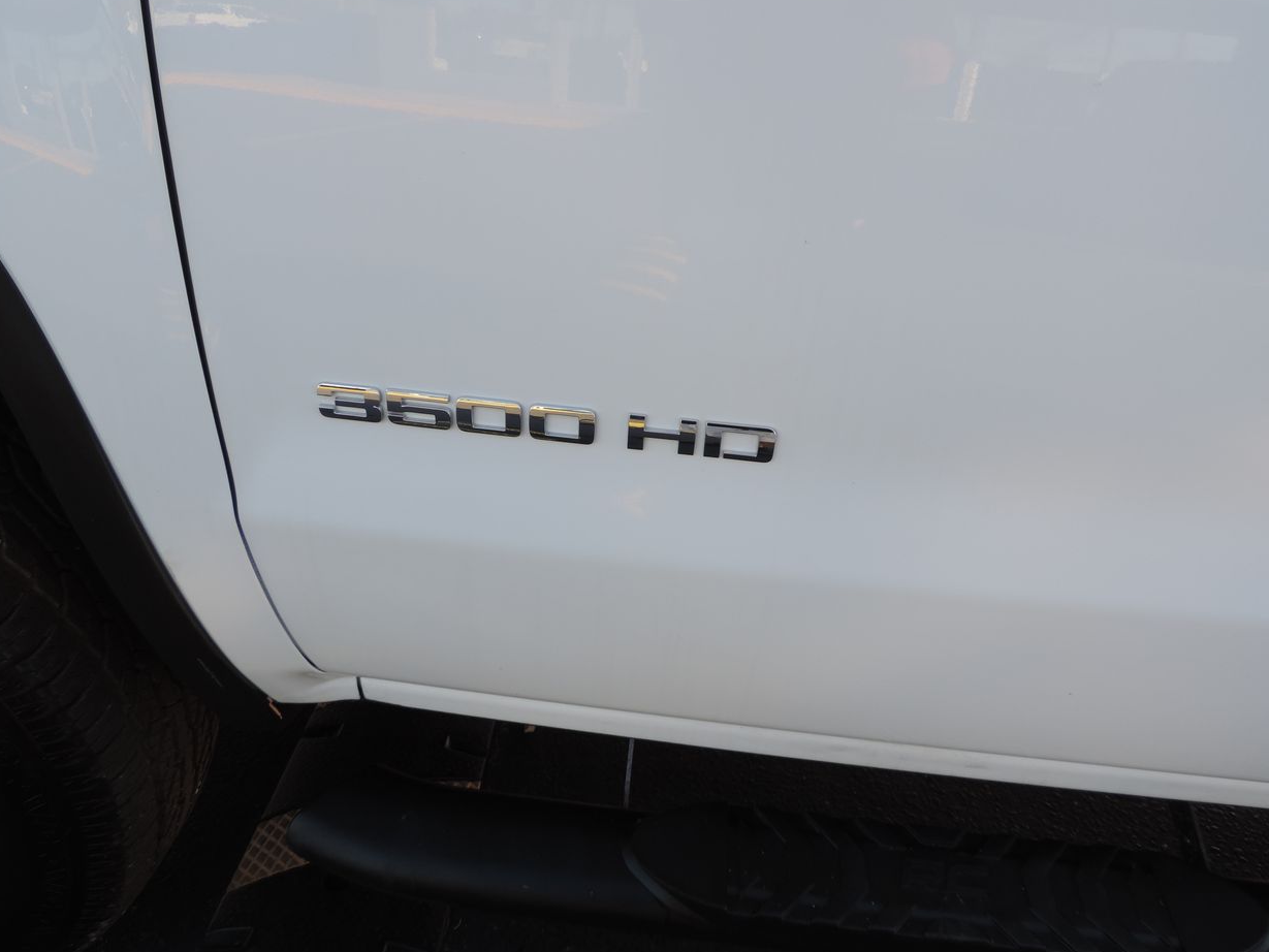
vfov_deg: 54.9
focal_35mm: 25
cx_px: 633
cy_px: 480
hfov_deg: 69.4
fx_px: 917
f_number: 3
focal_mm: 4.3
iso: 80
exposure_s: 1/200
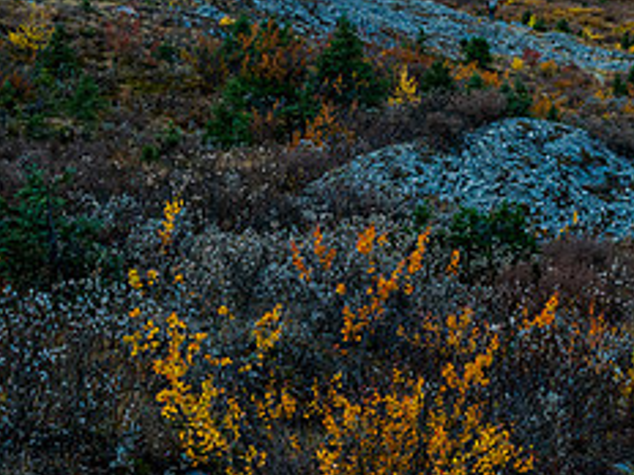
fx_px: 1374
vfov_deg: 18.7
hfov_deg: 24.7
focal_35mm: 75
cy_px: -81
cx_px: 650
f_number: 8
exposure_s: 1/60
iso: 800
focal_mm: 15
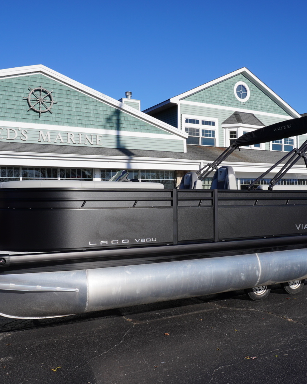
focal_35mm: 34
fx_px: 386
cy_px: 192
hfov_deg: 42.8
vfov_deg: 52.8
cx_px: 205
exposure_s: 1/250
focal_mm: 16
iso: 100
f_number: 10
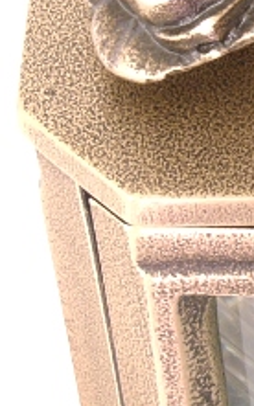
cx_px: 464
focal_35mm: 314
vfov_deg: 6.7
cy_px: 2
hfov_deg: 4.1
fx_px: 3480
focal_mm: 20.5
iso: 100
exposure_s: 1/1.6
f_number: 8
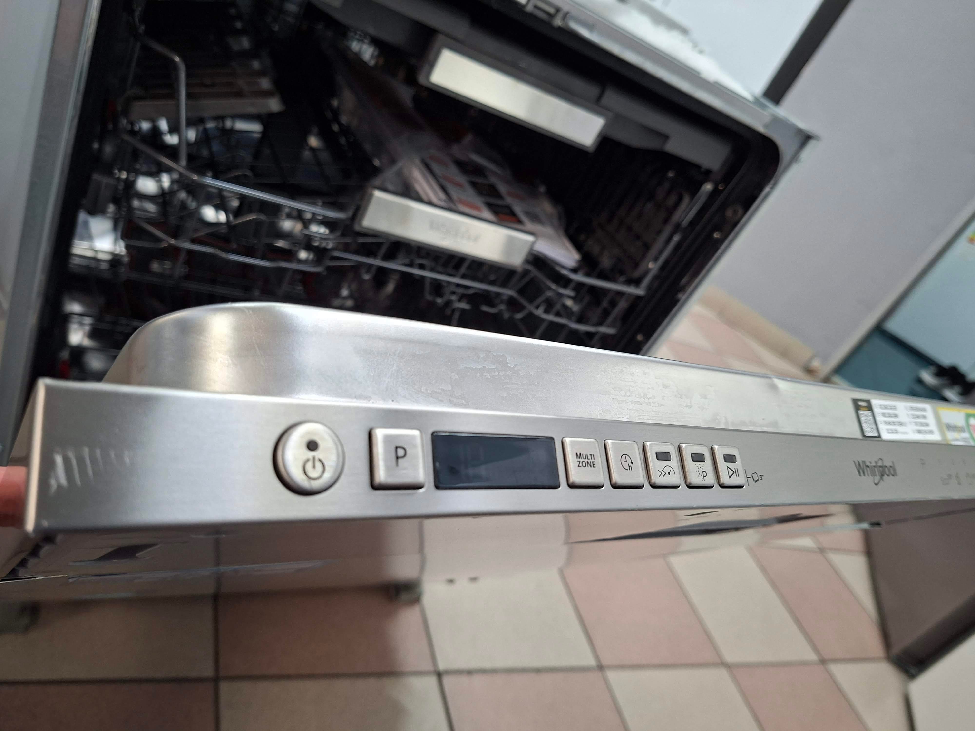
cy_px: 366
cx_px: 488
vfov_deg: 58.9
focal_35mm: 23
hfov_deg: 73.9
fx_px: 648
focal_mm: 5.54
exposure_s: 1/50
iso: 250
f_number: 1.8
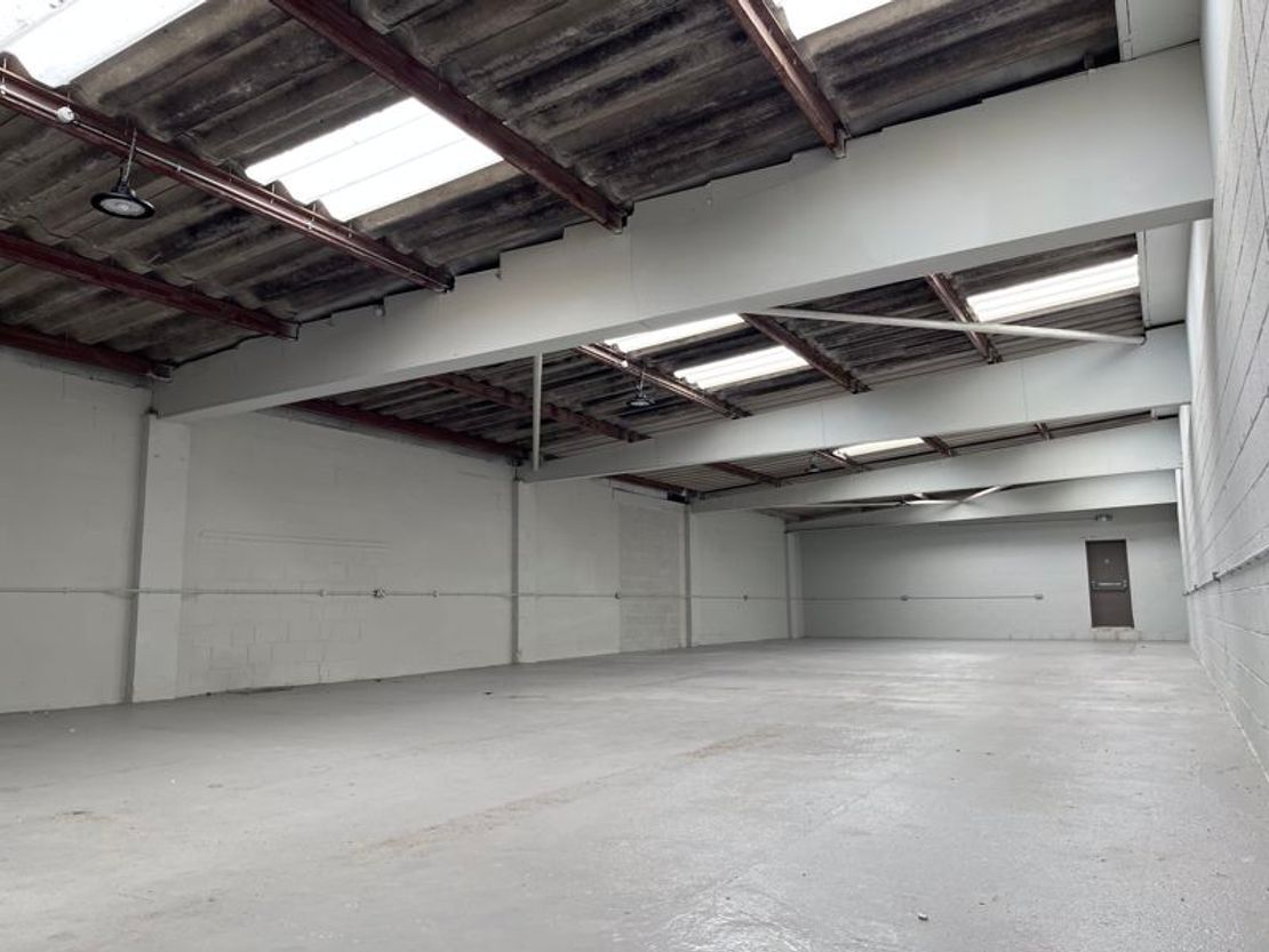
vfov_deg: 53.1
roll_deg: +1.3
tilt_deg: +7.4
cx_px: 634
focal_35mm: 26
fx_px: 953
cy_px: 476
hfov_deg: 67.3
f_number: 1.6
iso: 64
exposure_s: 1/132
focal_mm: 5.1
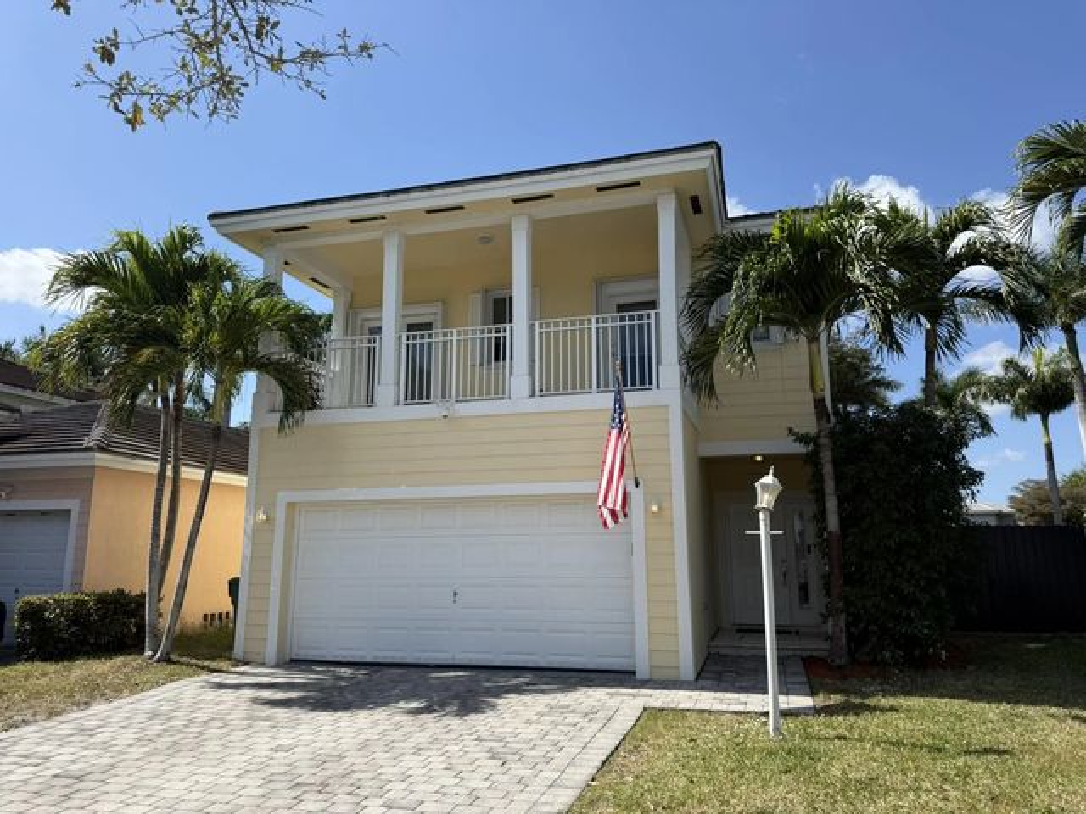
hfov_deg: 71.6
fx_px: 753
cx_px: 543
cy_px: 407
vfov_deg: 56.8
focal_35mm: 24
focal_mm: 6.76
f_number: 1.78
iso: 80
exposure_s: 1/3953
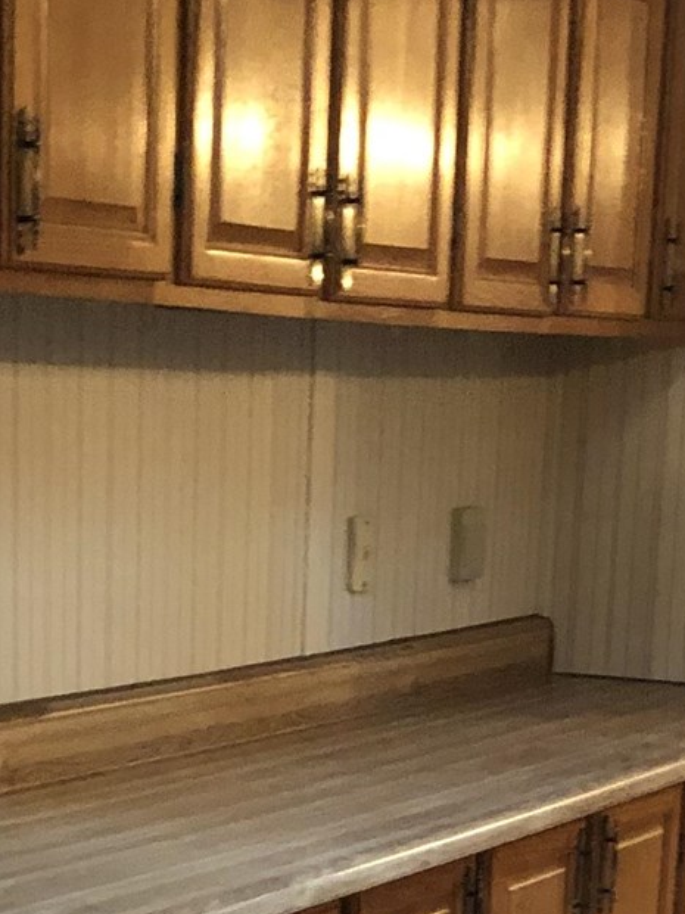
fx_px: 2744
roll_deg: -1.6
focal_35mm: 104
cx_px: 329
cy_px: 1053
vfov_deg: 18.1
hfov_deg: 14.2
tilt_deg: -10.7
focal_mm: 3.99
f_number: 1.8
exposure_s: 1/5
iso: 80
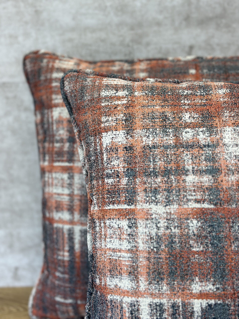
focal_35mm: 48
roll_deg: +2.1
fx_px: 442
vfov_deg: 39.7
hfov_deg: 30.3
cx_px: 120
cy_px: 160
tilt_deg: -14.3
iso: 64
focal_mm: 6.86
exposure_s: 1/120
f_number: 1.78
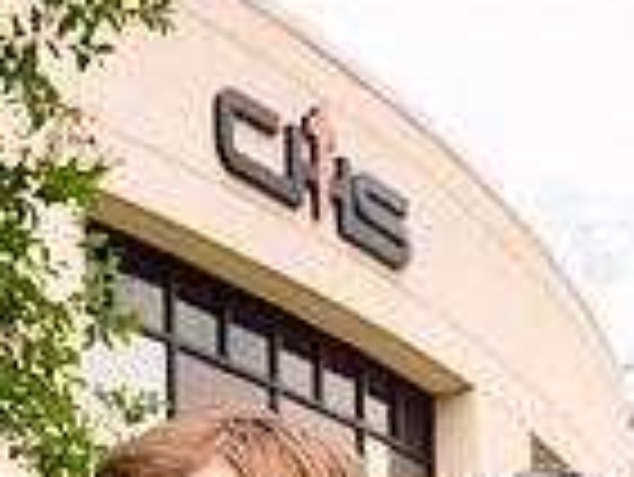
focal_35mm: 101
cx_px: 315
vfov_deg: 12.7
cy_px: 981
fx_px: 1851
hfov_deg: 19.4
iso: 100
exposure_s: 1/200
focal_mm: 33
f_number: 7.1
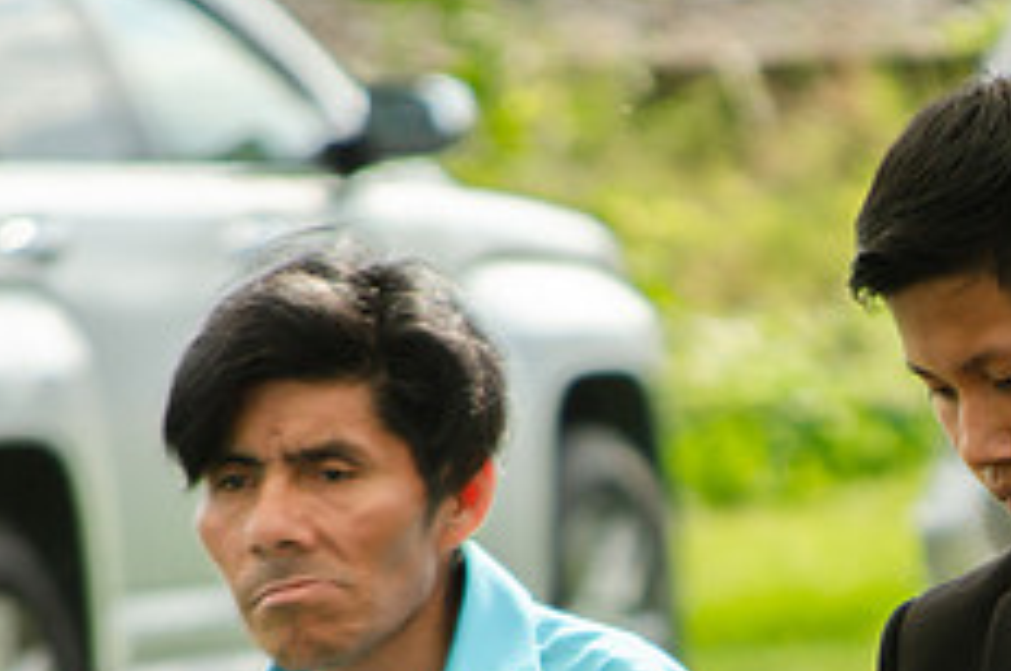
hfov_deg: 2.8
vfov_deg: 1.8
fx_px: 21005
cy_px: 702
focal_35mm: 749
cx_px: 937
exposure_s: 1/640
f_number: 6.3
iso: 200
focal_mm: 200
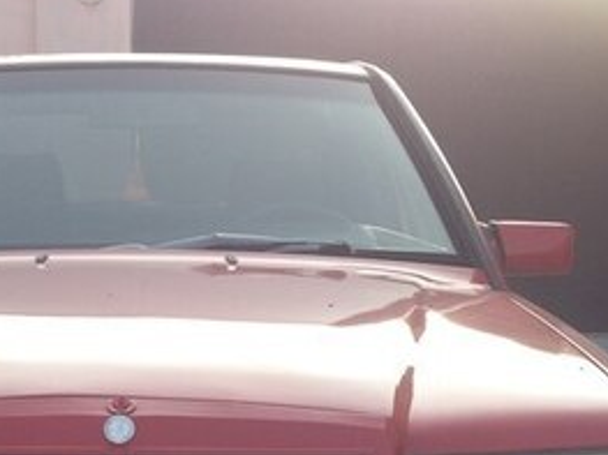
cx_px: 197
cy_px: 551
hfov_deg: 22.2
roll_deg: -0.5
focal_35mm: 88
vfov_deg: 16.1
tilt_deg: -17.5
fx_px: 1545
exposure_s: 1/267
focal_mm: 4.28
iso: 50
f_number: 2.4
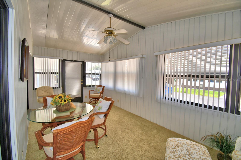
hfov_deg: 100.4
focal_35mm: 15
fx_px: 100
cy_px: 80
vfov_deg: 77.3
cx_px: 120
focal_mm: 10
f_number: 4.5
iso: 125
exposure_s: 1/60
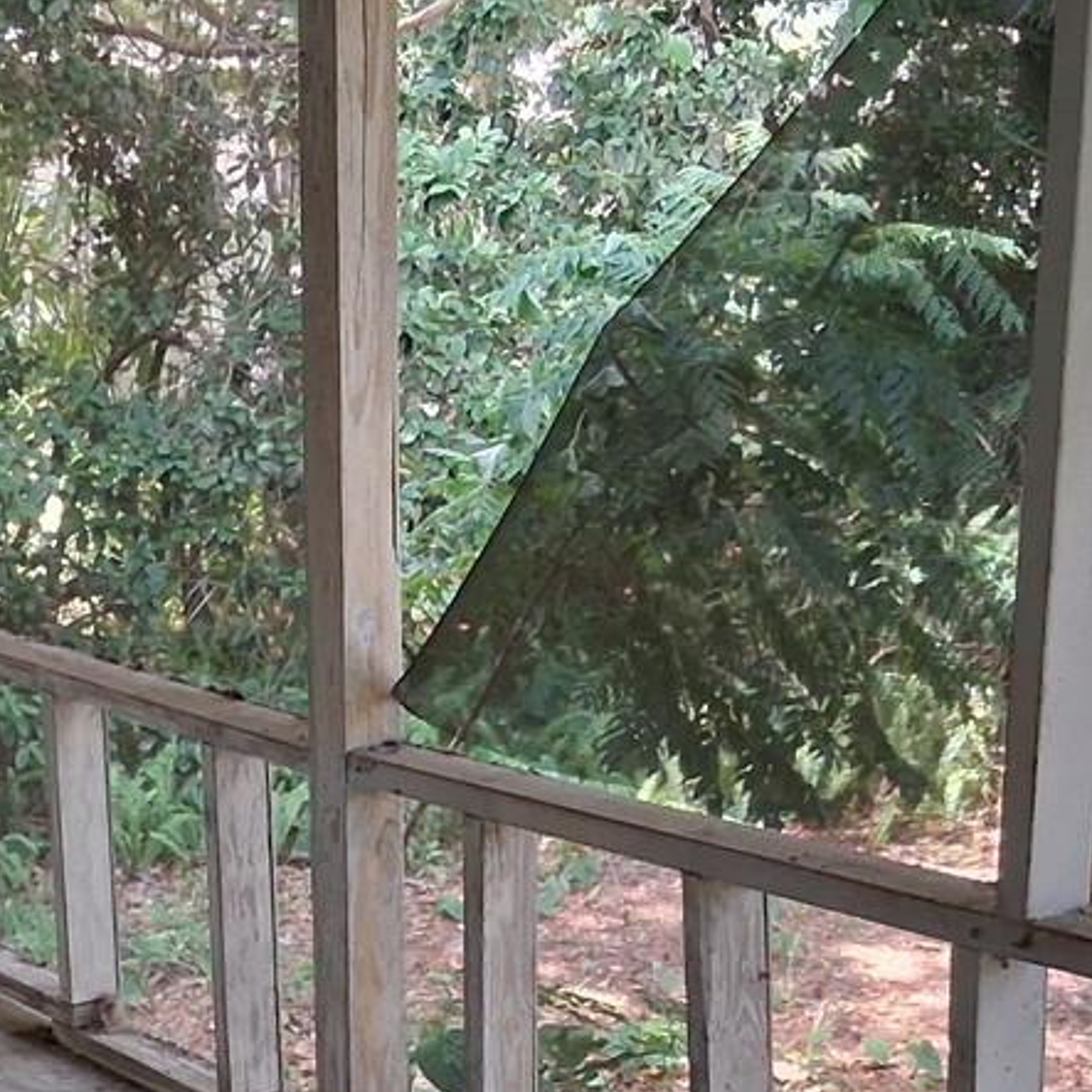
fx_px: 2962
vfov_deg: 20.3
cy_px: 1060
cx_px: 32
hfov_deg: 20.3
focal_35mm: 83
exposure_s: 1/120
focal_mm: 3.98
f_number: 1.8
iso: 320
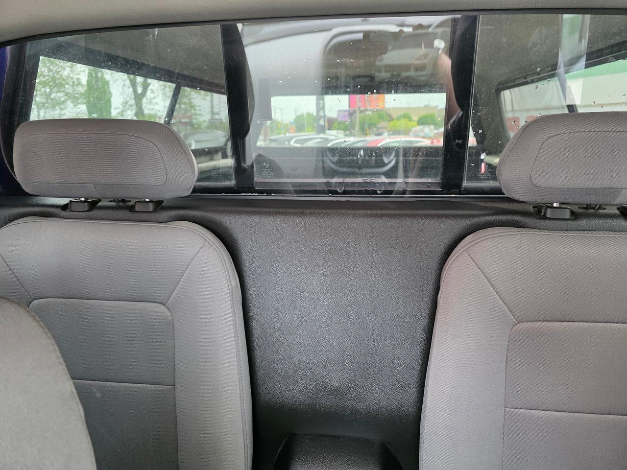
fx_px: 417
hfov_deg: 73.9
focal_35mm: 23
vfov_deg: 58.9
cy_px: 235
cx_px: 314
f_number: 1.7
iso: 200
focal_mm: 6.3
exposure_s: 1/180
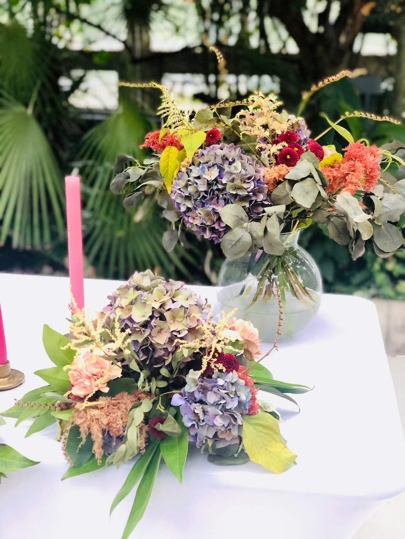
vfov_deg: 36.8
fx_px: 811
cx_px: 202
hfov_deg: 28.0
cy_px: 270
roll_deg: +0.1
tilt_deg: -15.3
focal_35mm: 52
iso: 100
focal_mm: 6
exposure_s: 1/50
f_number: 2.4
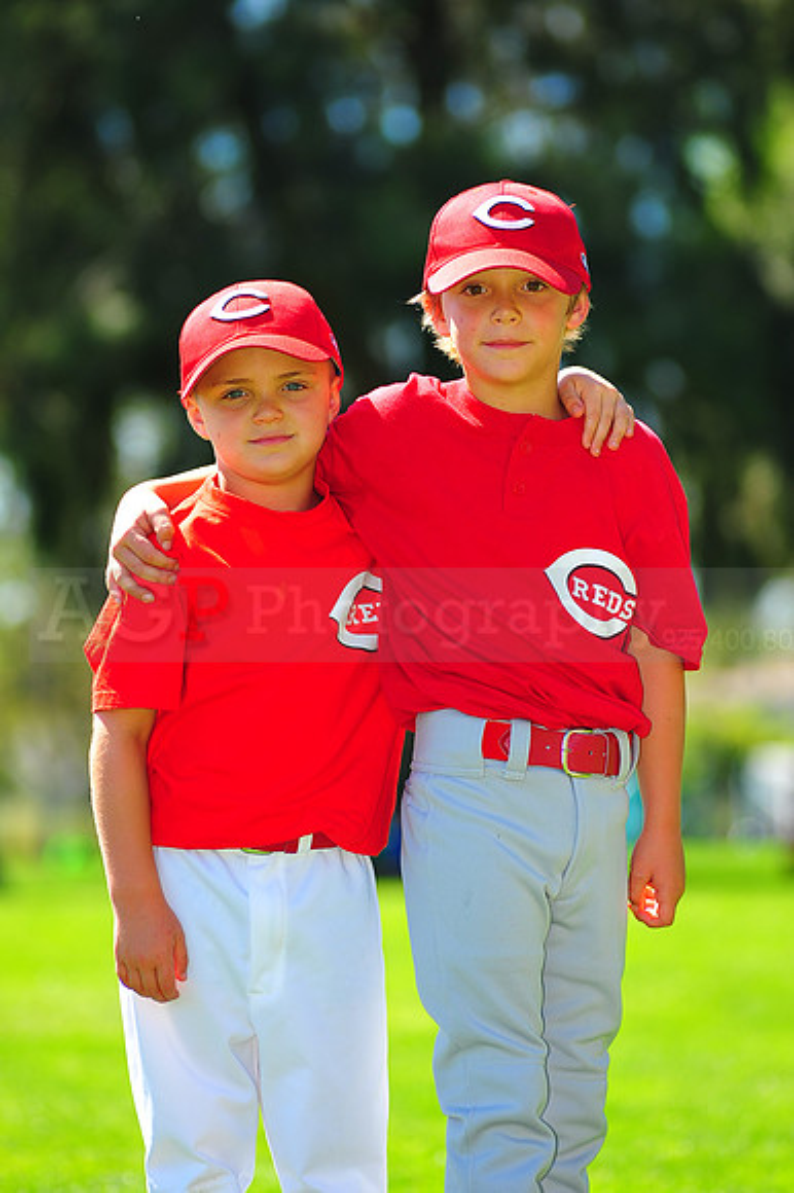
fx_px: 5962
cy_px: 596
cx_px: 397
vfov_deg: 11.4
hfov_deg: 7.6
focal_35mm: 180
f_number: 4.5
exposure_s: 1/500
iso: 200
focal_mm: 180
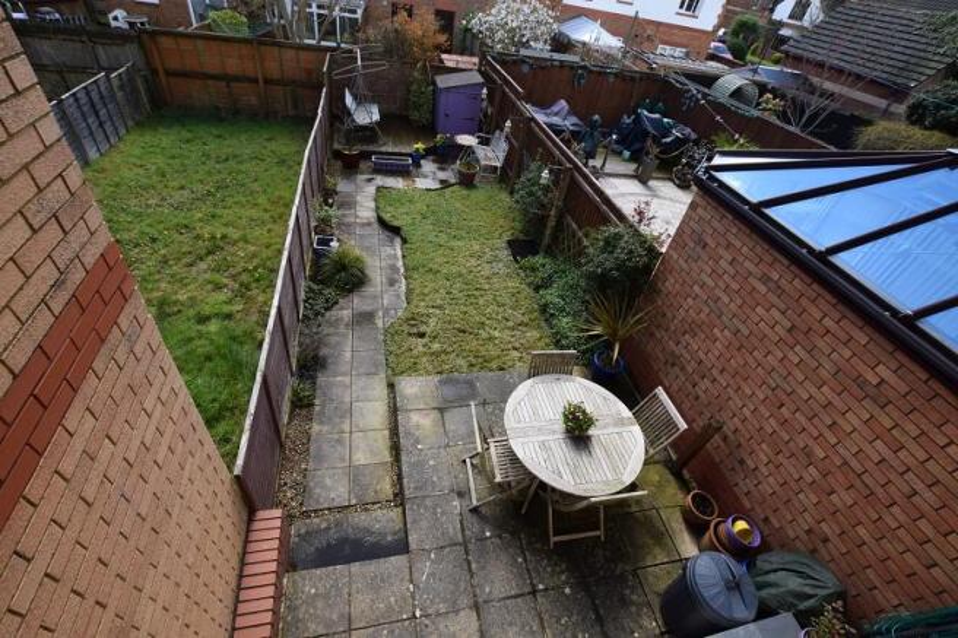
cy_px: 319
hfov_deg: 100.4
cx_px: 479
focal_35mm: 15
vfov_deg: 77.3
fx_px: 399
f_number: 6.3
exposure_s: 1/200
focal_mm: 10
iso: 200
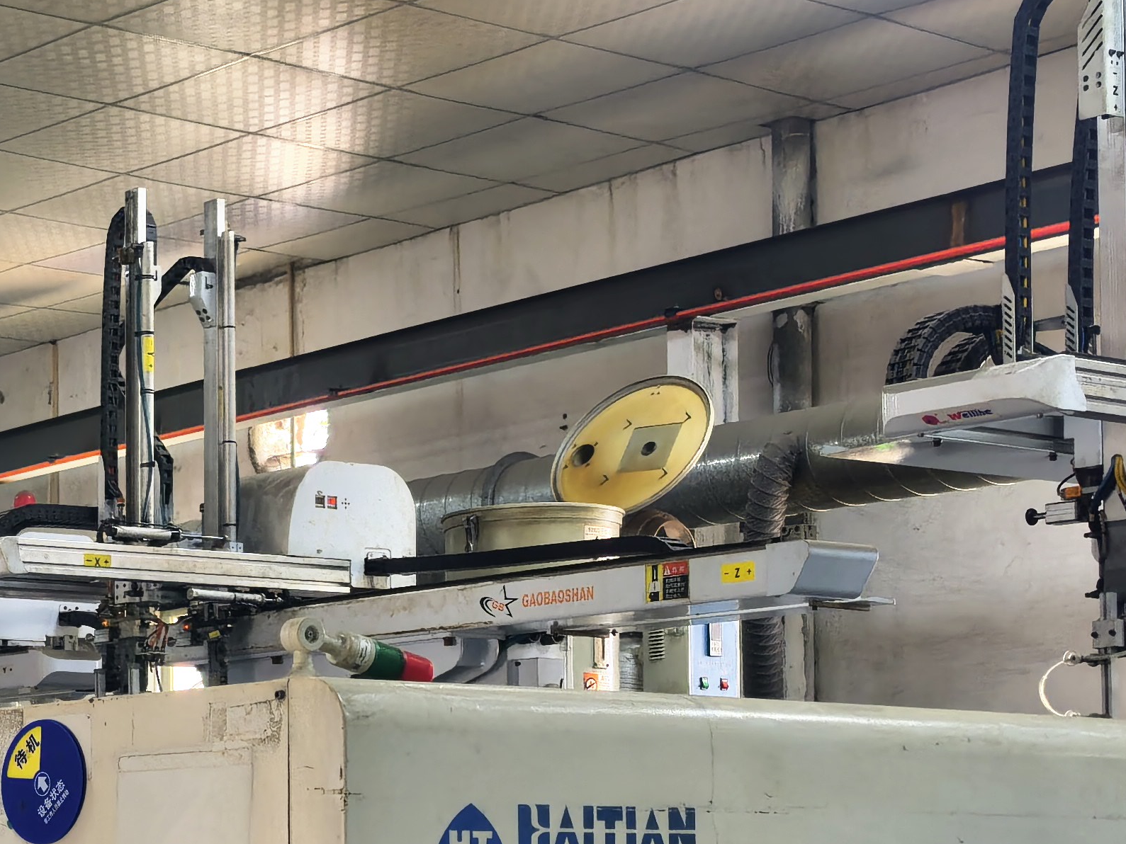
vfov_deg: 16.7
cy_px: 797
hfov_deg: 20.1
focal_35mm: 87
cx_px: -433
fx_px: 2830
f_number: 1.4
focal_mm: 6.98
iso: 64
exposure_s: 1/100
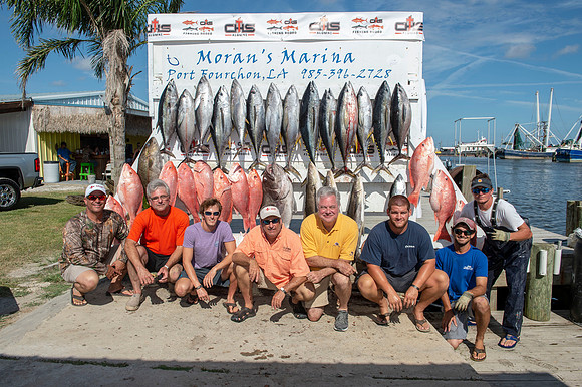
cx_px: 291
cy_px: 194
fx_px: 452
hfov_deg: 65.5
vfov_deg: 46.4
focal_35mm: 28
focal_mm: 28
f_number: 9
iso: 50
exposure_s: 1/200
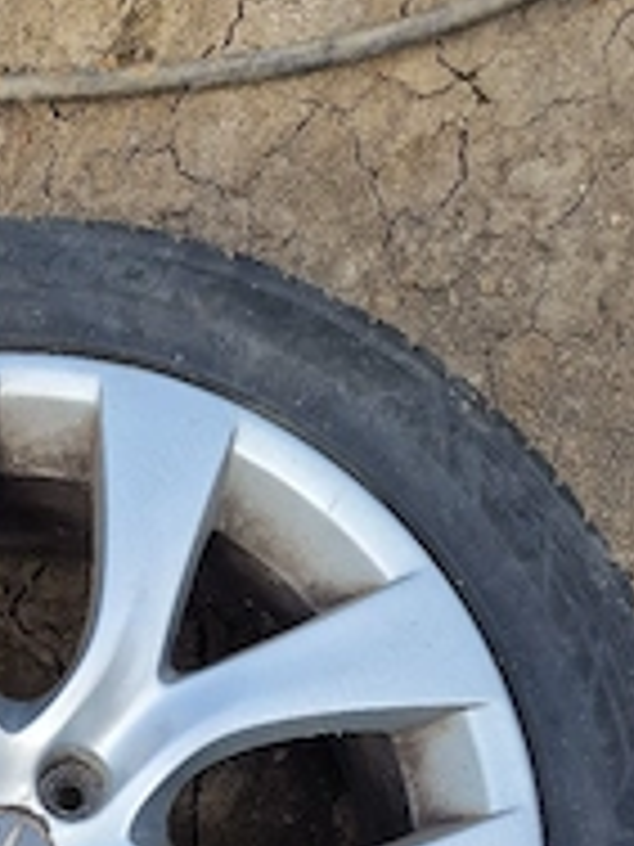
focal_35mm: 49
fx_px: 1197
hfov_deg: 27.9
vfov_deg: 35.9
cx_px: -4
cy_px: 806
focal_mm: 6.4
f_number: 1.8
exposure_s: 1/417
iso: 50
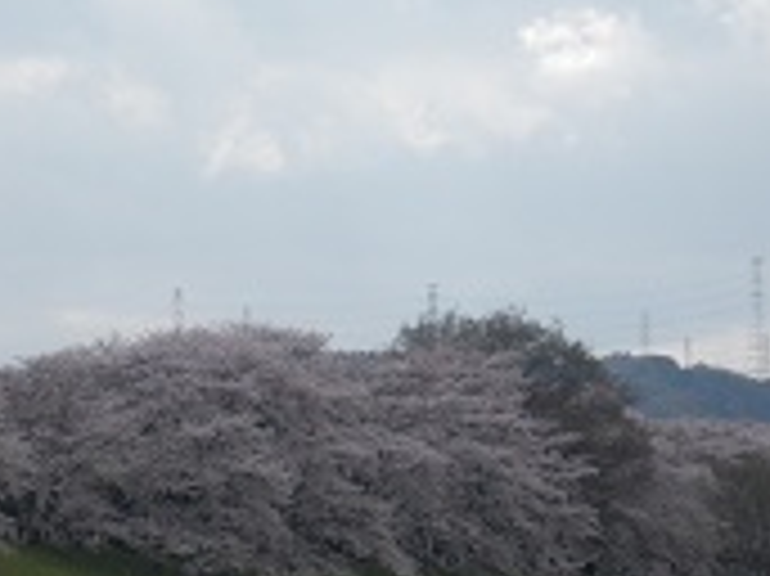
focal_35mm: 286
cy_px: 364
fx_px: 6357
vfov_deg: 5.2
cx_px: 374
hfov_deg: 6.9
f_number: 5.5
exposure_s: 1/250
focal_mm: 25
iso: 64
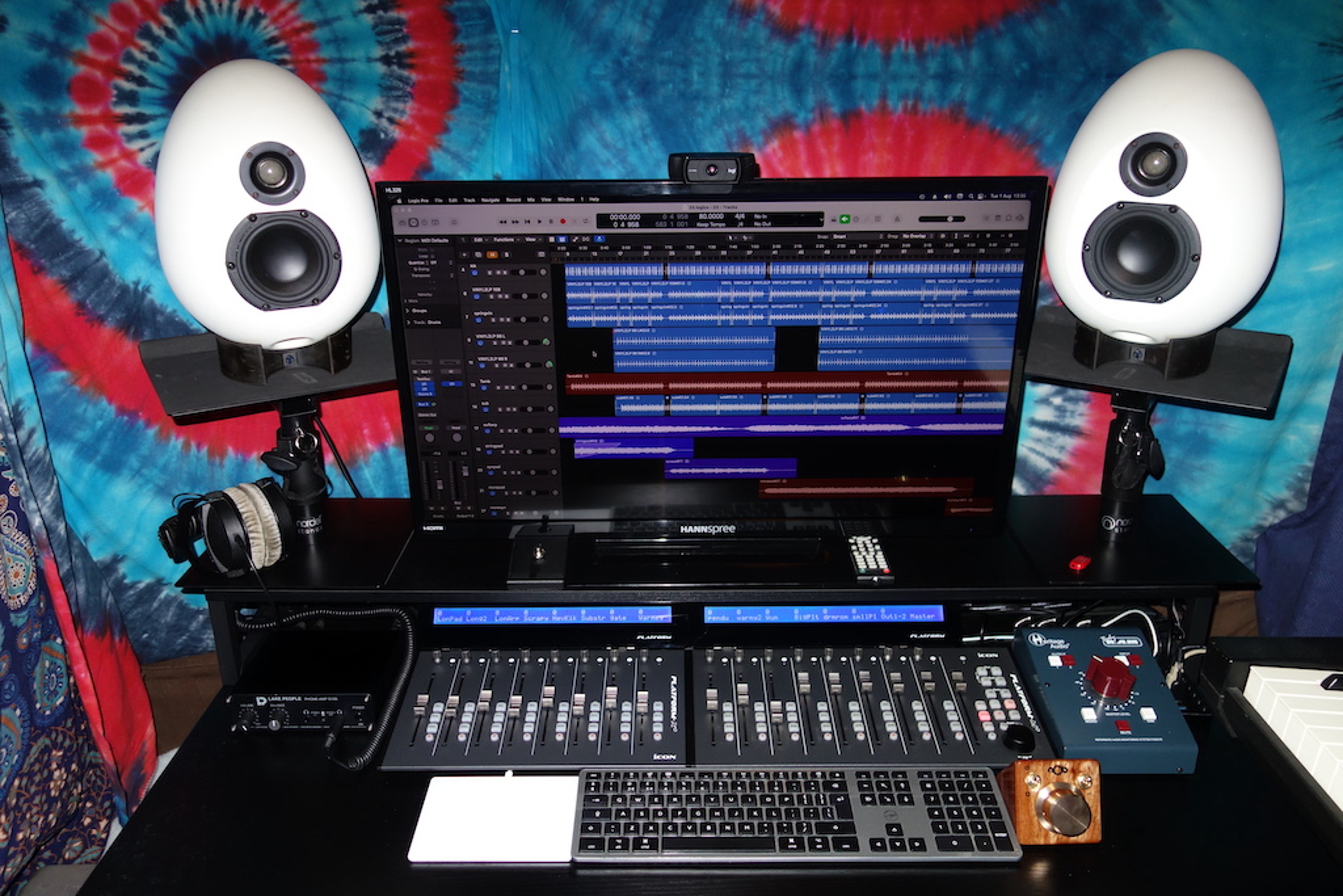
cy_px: 448
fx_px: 1045
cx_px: 672
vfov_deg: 46.4
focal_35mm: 28
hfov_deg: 65.5
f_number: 1.8
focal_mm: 10.4
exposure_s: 1/250
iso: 250
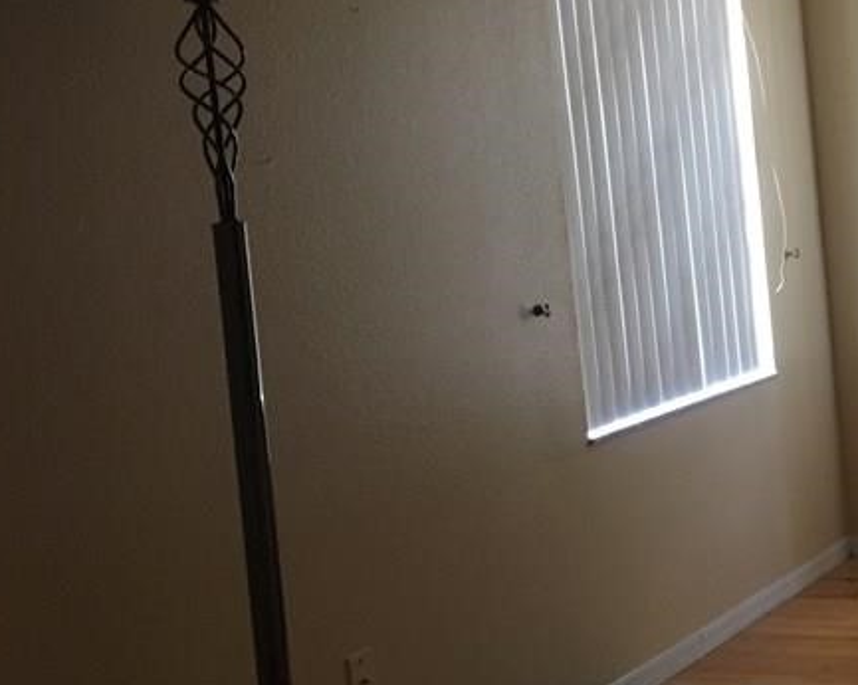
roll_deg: +4.8
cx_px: 993
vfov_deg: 22.8
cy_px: 279
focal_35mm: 67
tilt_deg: -6.8
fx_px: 1701
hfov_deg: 25.7
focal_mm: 4.15
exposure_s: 1/30
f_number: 2.2
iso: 160
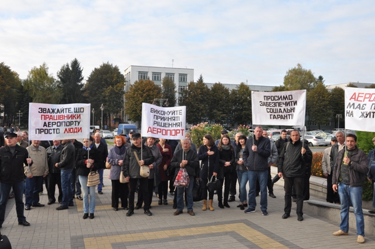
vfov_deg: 39.9
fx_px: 343
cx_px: 188
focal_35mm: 33
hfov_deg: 57.3
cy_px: 124
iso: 400
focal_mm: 22
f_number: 9
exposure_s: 1/200
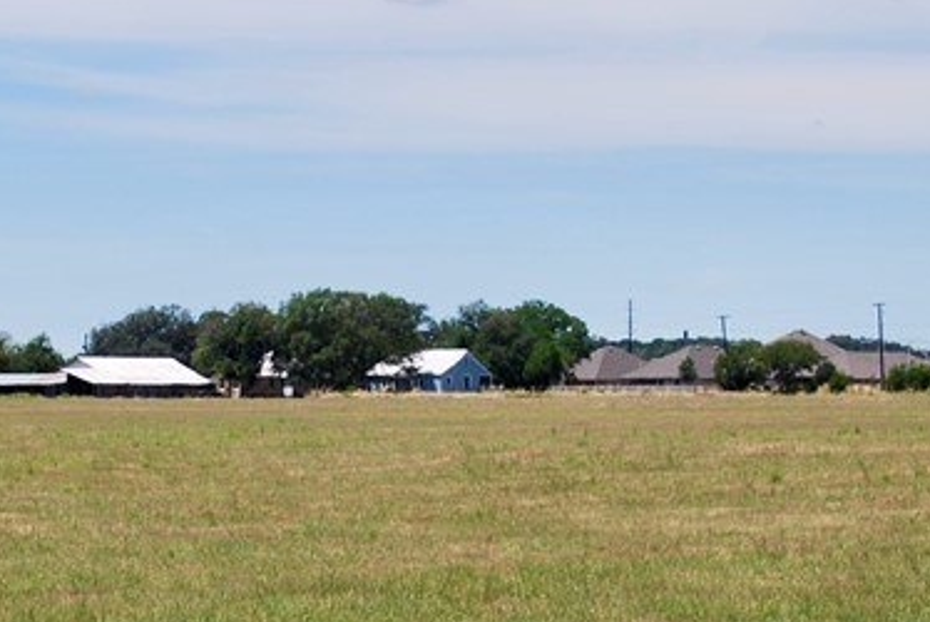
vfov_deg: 9.9
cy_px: 249
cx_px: 342
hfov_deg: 14.7
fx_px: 3594
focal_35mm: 139
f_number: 9
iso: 100
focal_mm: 32
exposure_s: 1/320
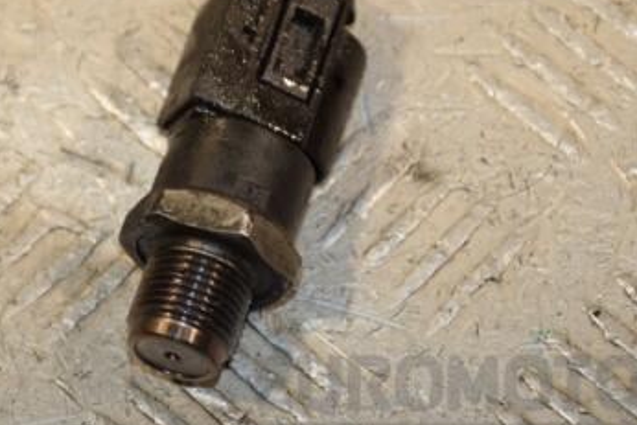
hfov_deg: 8.1
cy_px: 138
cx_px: 221
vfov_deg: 5.4
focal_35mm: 255
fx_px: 4514
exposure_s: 1/200
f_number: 6.3
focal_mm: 98
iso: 800
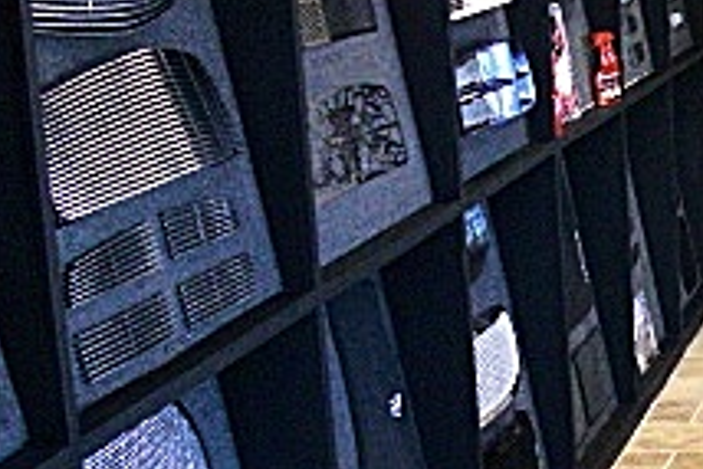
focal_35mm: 112
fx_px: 2189
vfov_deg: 12.1
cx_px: 926
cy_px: 453
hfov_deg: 17.1
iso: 800
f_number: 2.8
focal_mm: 6.3
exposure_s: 1/80
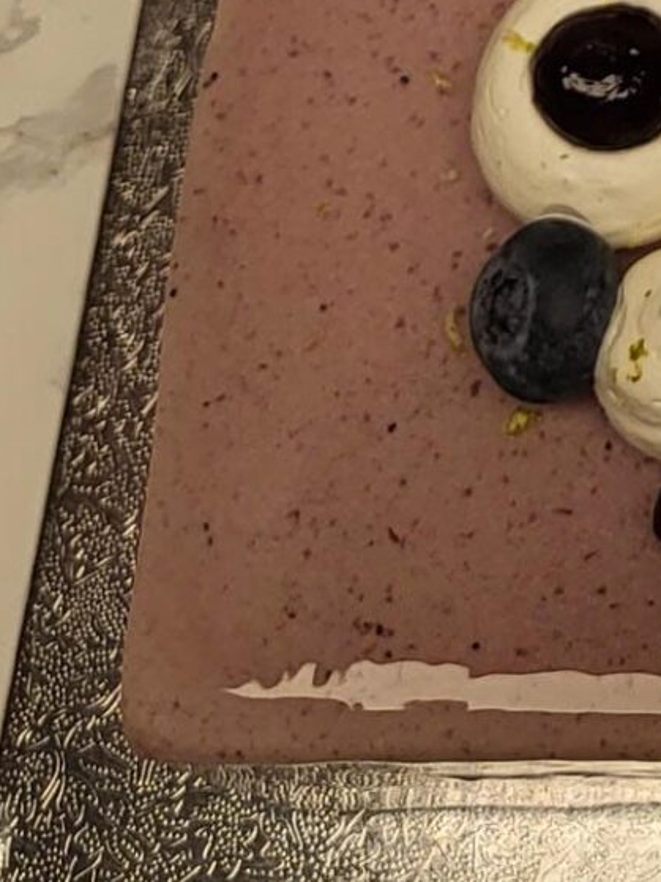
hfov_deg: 11.3
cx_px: 1309
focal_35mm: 119
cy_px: -664
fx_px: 3031
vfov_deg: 14.7
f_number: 1.8
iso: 80
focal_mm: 5.4
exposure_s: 1/210
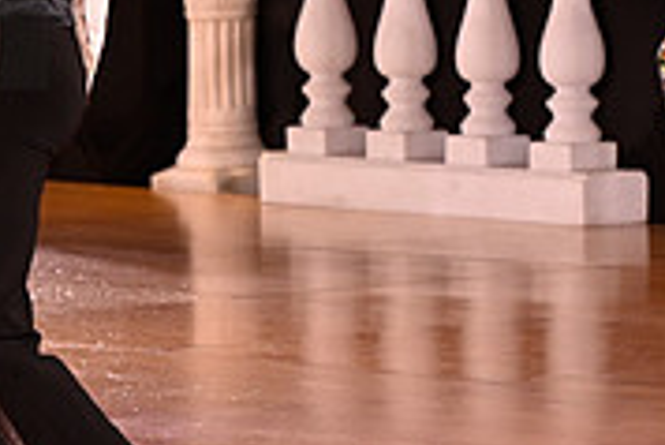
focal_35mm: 472
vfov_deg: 2.9
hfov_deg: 4.3
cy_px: -9
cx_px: -359
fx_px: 8726
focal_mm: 145
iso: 2000
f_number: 5
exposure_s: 1/200
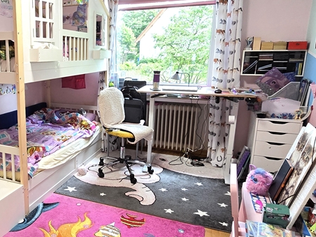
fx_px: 210
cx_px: 65
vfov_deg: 58.9
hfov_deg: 67.3
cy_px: 117
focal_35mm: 23
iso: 160
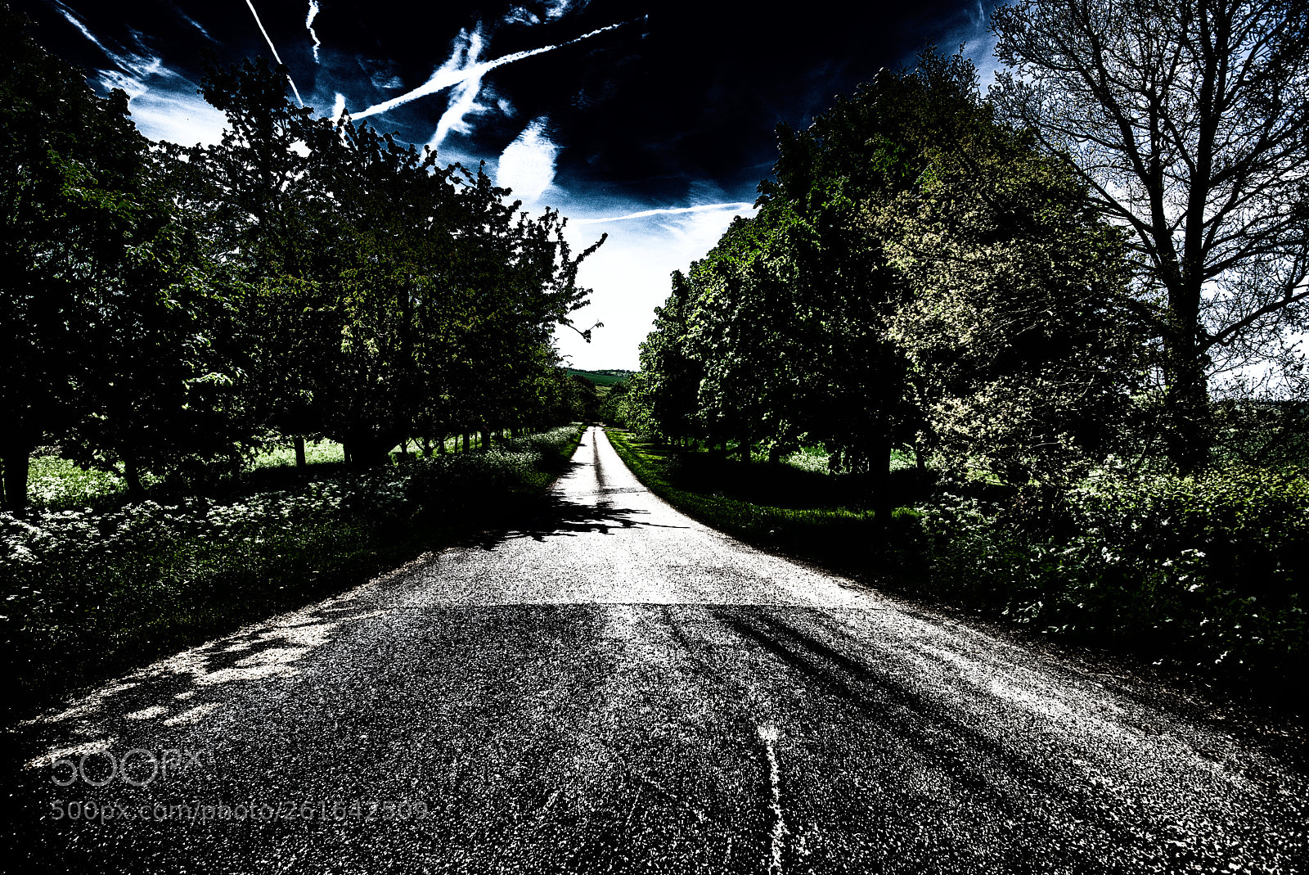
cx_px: 654
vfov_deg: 62.0
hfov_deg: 83.9
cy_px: 438
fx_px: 728
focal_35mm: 20
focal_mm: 20
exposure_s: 1/2000
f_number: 4.5
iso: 180
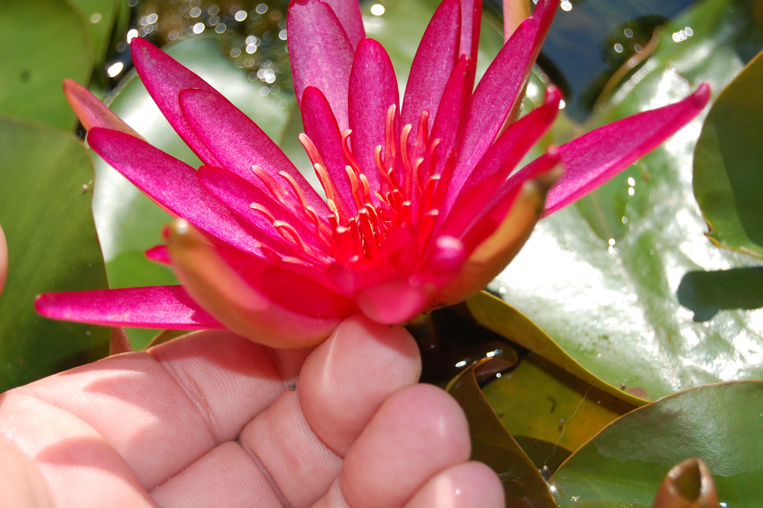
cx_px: 382
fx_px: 1747
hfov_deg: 24.6
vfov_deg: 16.5
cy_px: 254
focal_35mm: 82
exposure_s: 1/500
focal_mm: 55
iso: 220
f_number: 5.6
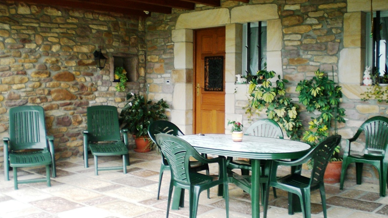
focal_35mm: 42
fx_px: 432
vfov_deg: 28.3
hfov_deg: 48.4
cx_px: 196
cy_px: 119
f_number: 3.1
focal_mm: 6.3
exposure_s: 1/125
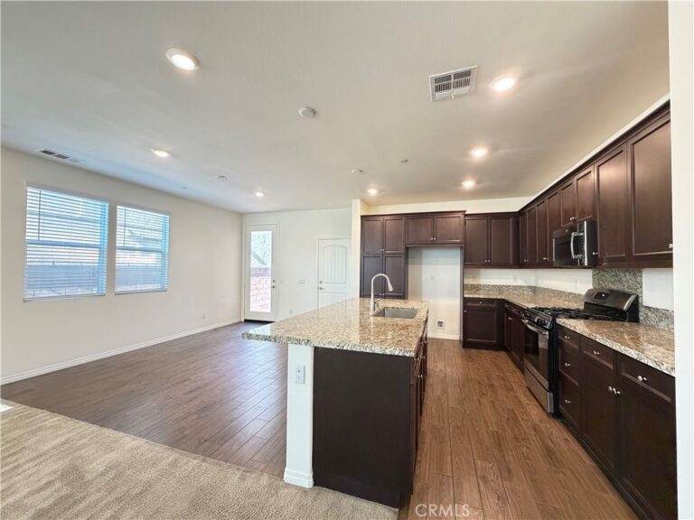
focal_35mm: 14
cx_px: 347
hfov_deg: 102.1
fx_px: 281
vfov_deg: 85.7
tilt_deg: +1.3
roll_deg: -0.3
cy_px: 260
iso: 800
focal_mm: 2.22
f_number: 2.2
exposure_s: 1/60
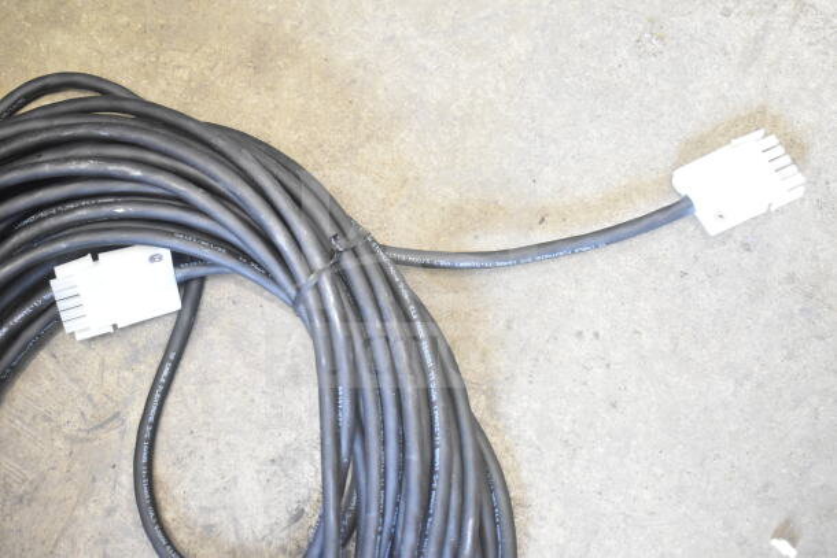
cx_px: 418
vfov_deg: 23.8
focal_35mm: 57
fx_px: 1325
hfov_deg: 35.0
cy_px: 279
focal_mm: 38
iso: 5600
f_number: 4.8
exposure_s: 1/60
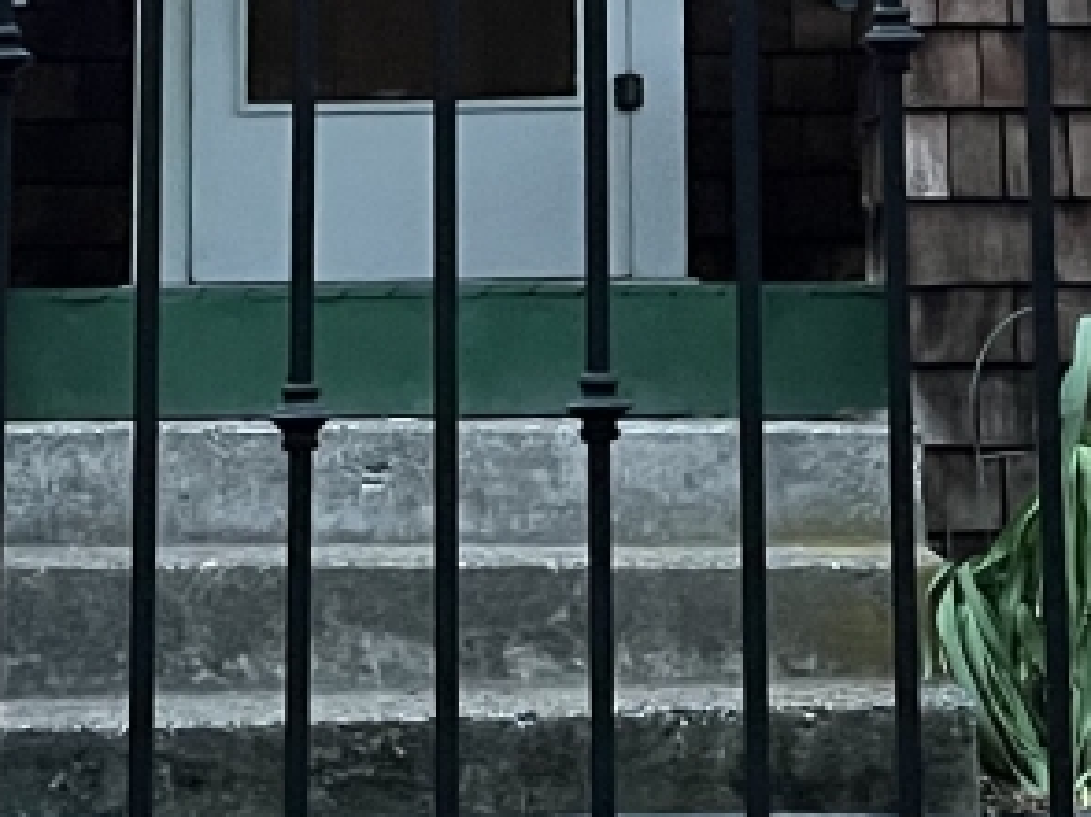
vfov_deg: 10.2
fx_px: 4442
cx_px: 684
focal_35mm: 141
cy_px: -392
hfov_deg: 14.0
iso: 500
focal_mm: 5.7
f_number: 1.5
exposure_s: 1/52
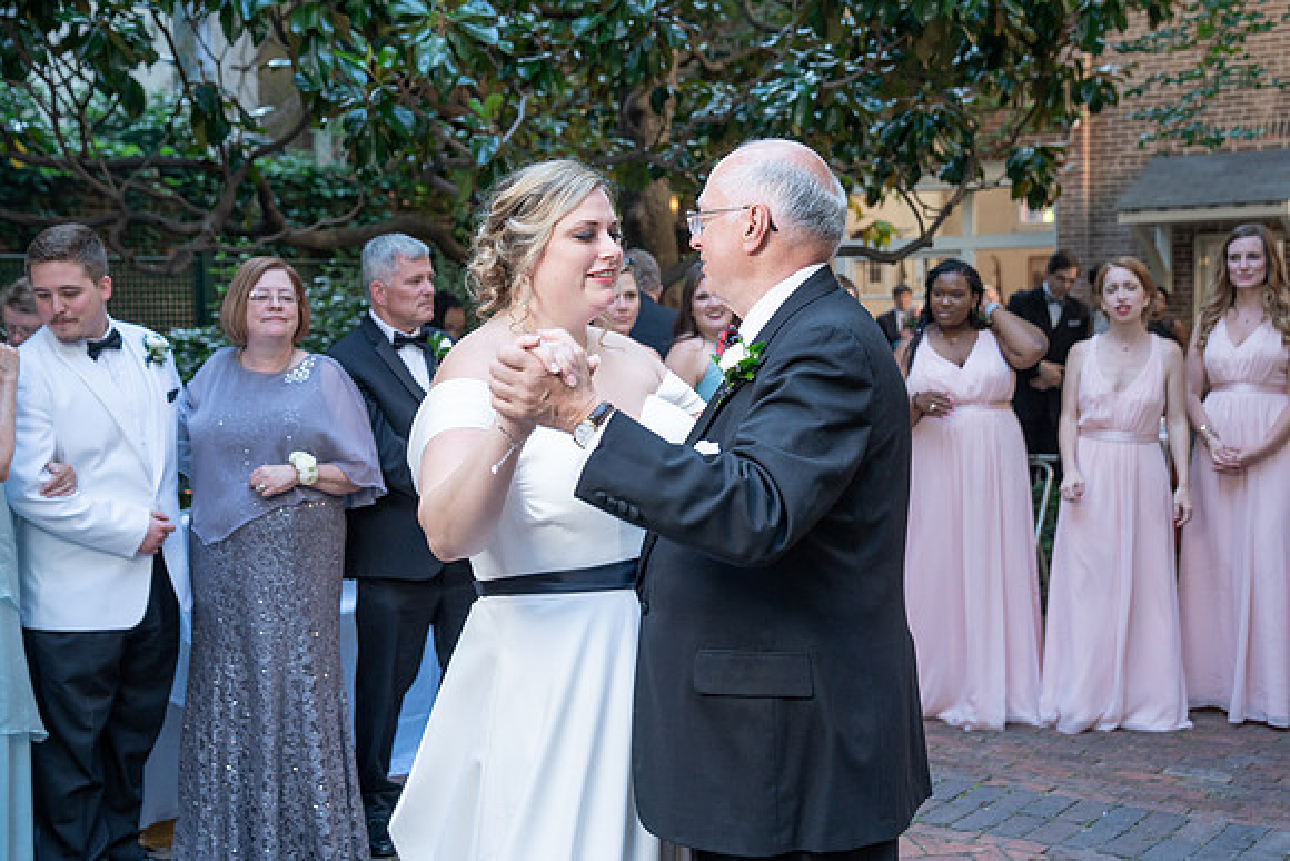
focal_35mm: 49
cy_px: 421
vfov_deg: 27.3
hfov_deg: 40.0
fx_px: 1774
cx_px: 679
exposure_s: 1/250
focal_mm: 46
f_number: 4
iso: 800
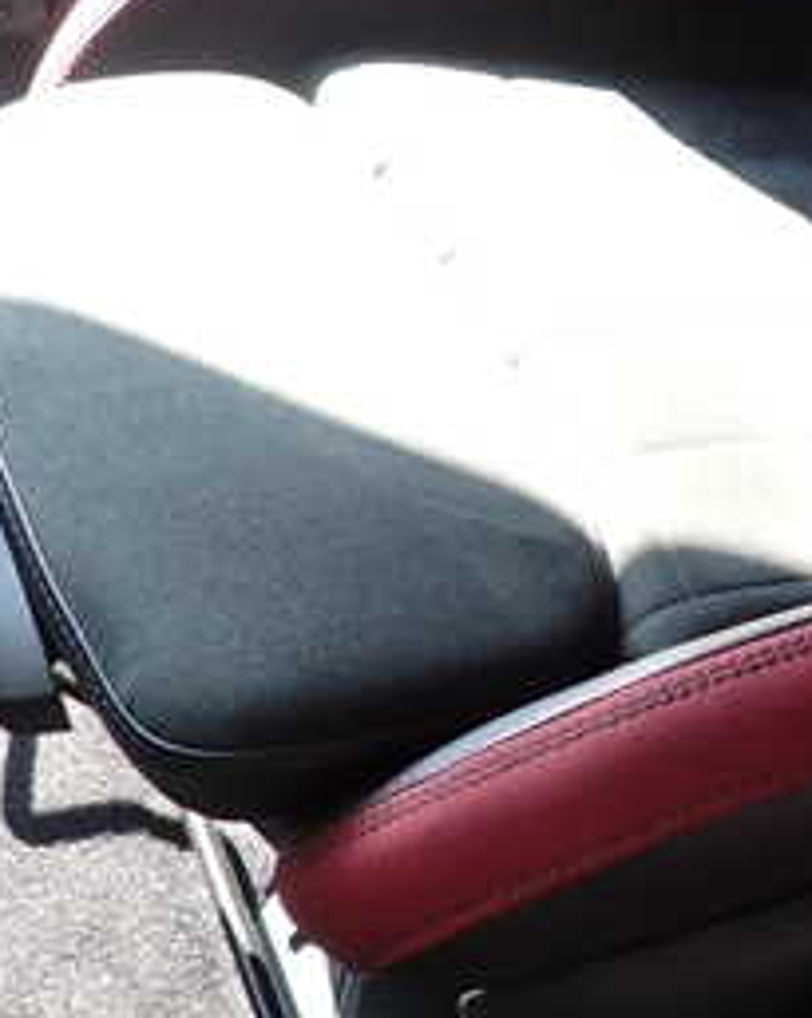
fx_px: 1715
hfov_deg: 25.8
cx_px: 725
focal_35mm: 57
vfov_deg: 32.9
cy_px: 396
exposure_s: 1/100
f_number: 2
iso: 100
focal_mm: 4.5
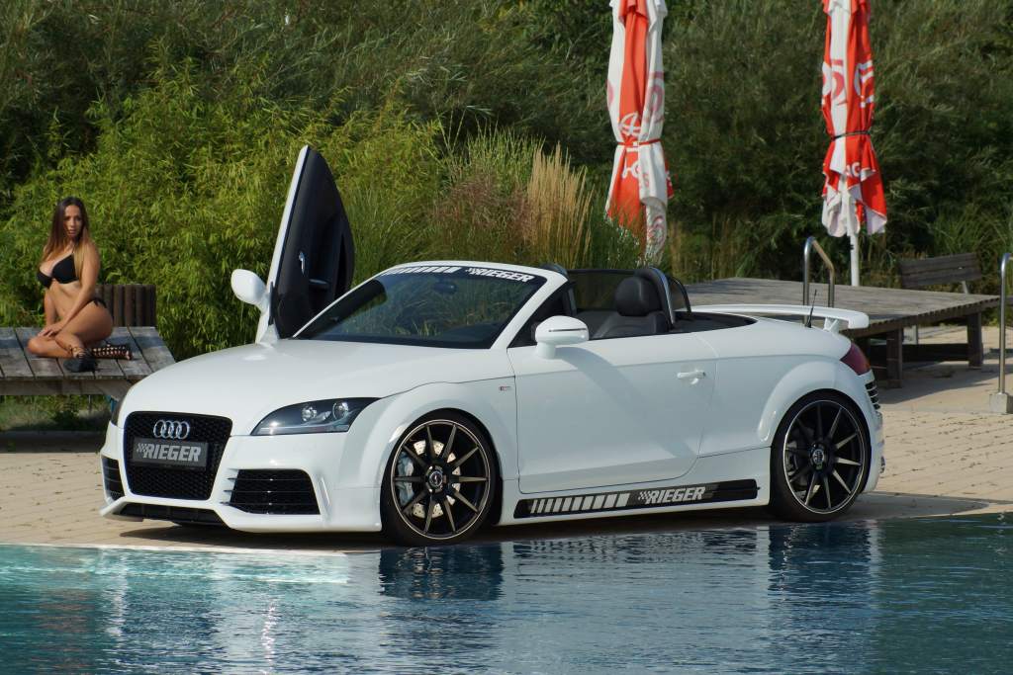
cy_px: 338
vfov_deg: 5.7
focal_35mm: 240
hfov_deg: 8.6
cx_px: 506
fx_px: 6754
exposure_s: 1/2000
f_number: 10
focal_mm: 160
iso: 400
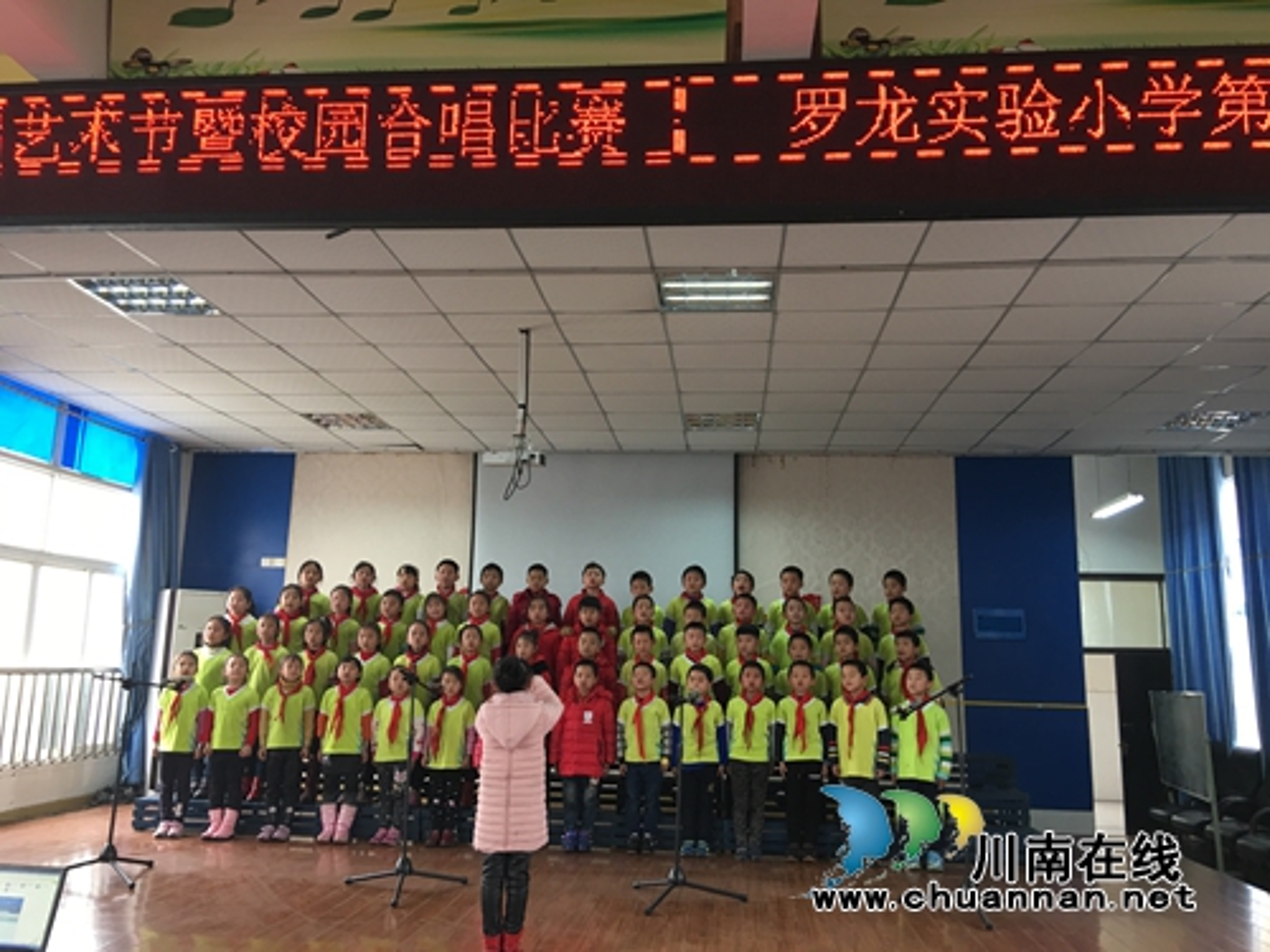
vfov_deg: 48.2
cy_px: 476
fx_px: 1064
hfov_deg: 61.7
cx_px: 635
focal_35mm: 29
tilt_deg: +11.4
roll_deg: -1.7
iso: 32
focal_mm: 4.15
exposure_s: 1/17
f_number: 2.2
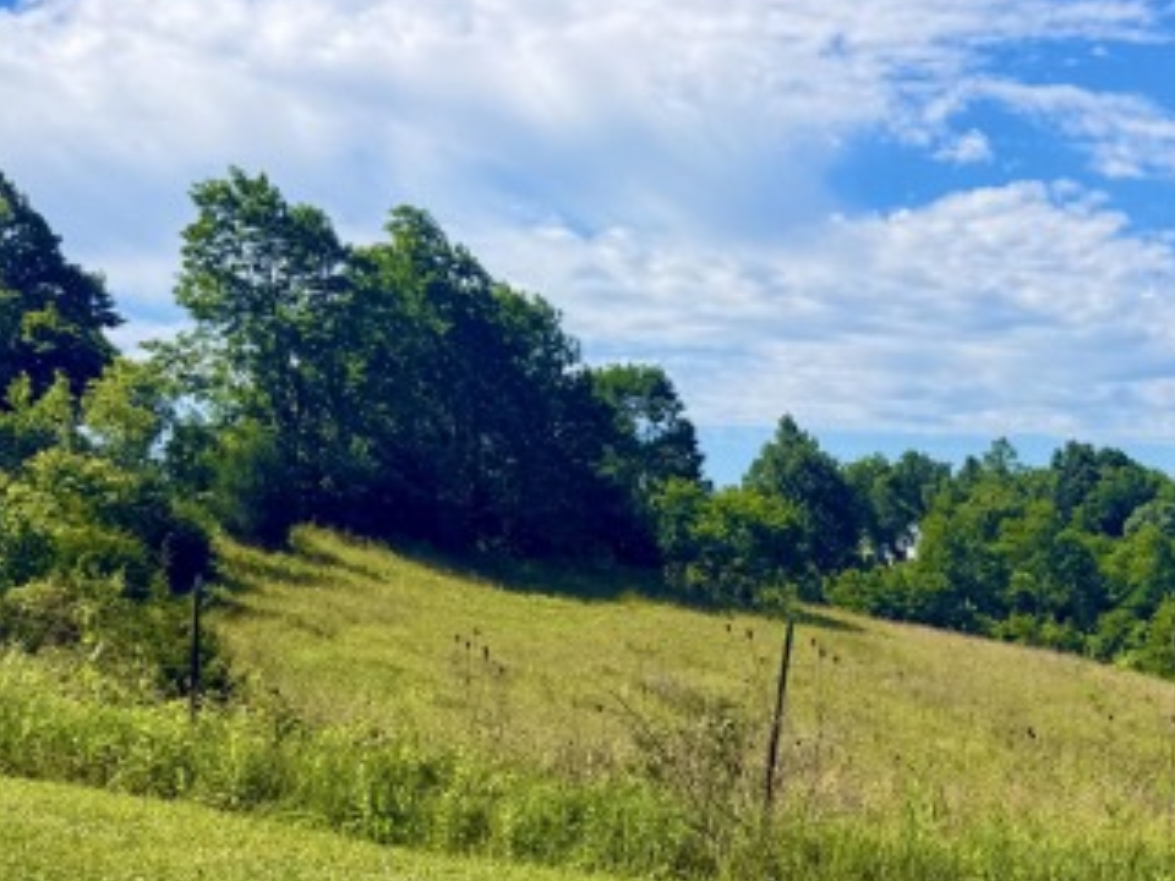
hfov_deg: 35.8
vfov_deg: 28.0
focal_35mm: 50
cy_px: 804
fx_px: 1697
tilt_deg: -9.0
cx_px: 1070
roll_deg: +1.4
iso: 80
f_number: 1.78
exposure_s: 1/5319
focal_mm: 6.76
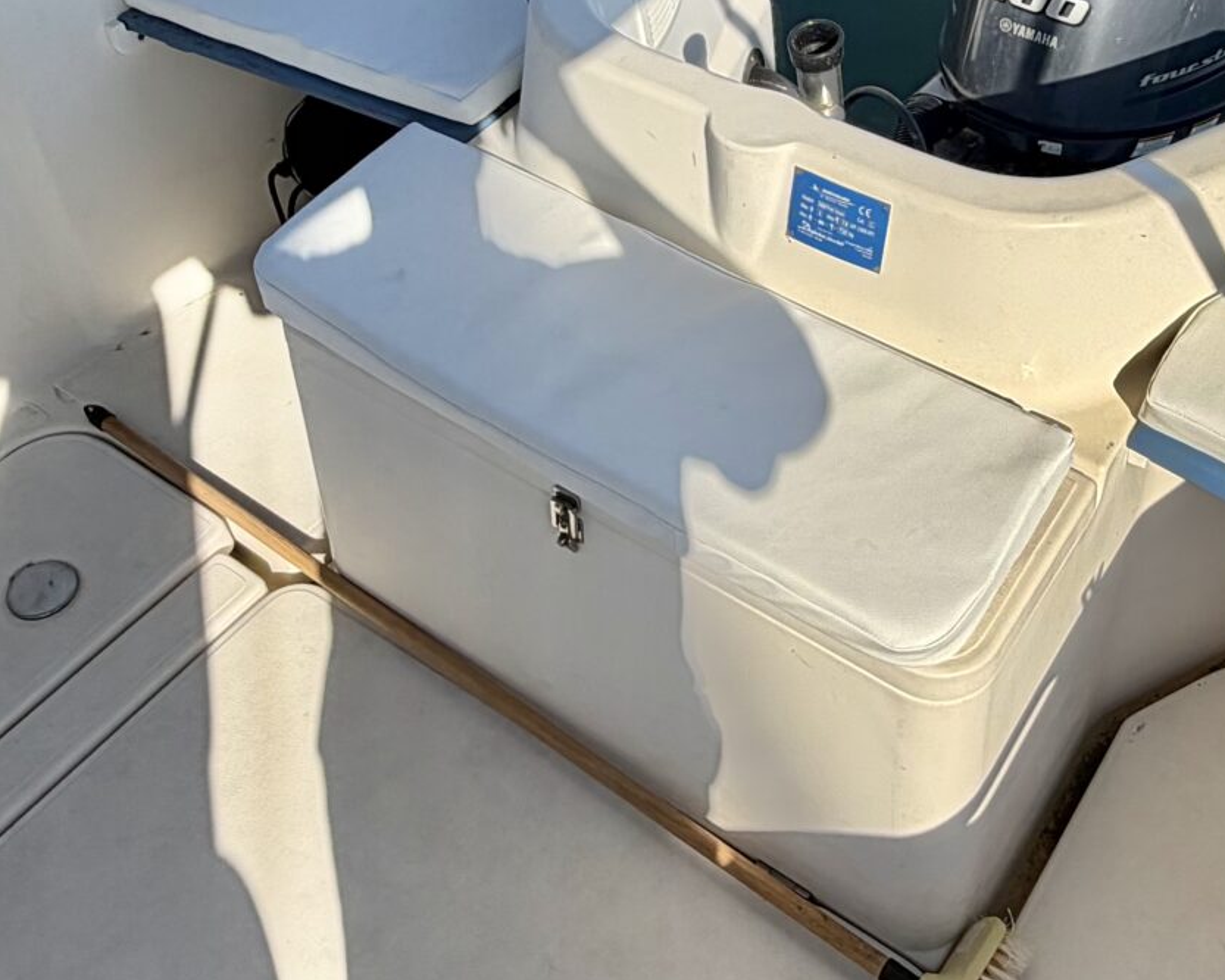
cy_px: 256
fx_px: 1522
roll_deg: +1.6
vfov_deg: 35.0
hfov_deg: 43.6
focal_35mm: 42
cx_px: 750
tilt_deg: -39.9
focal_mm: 2.22
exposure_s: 1/1001
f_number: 2.2
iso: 20
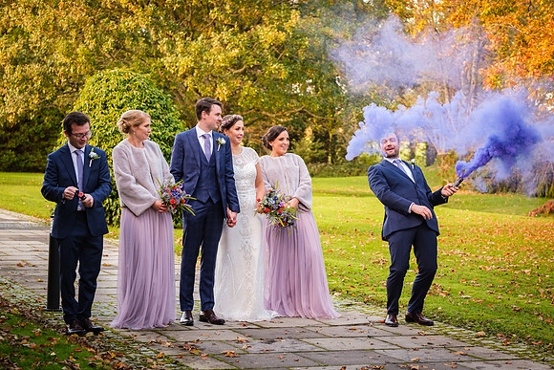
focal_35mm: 83
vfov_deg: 16.5
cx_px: 253
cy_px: 197
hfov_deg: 24.5
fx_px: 1276
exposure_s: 1/250
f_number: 2.8
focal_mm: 50
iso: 800
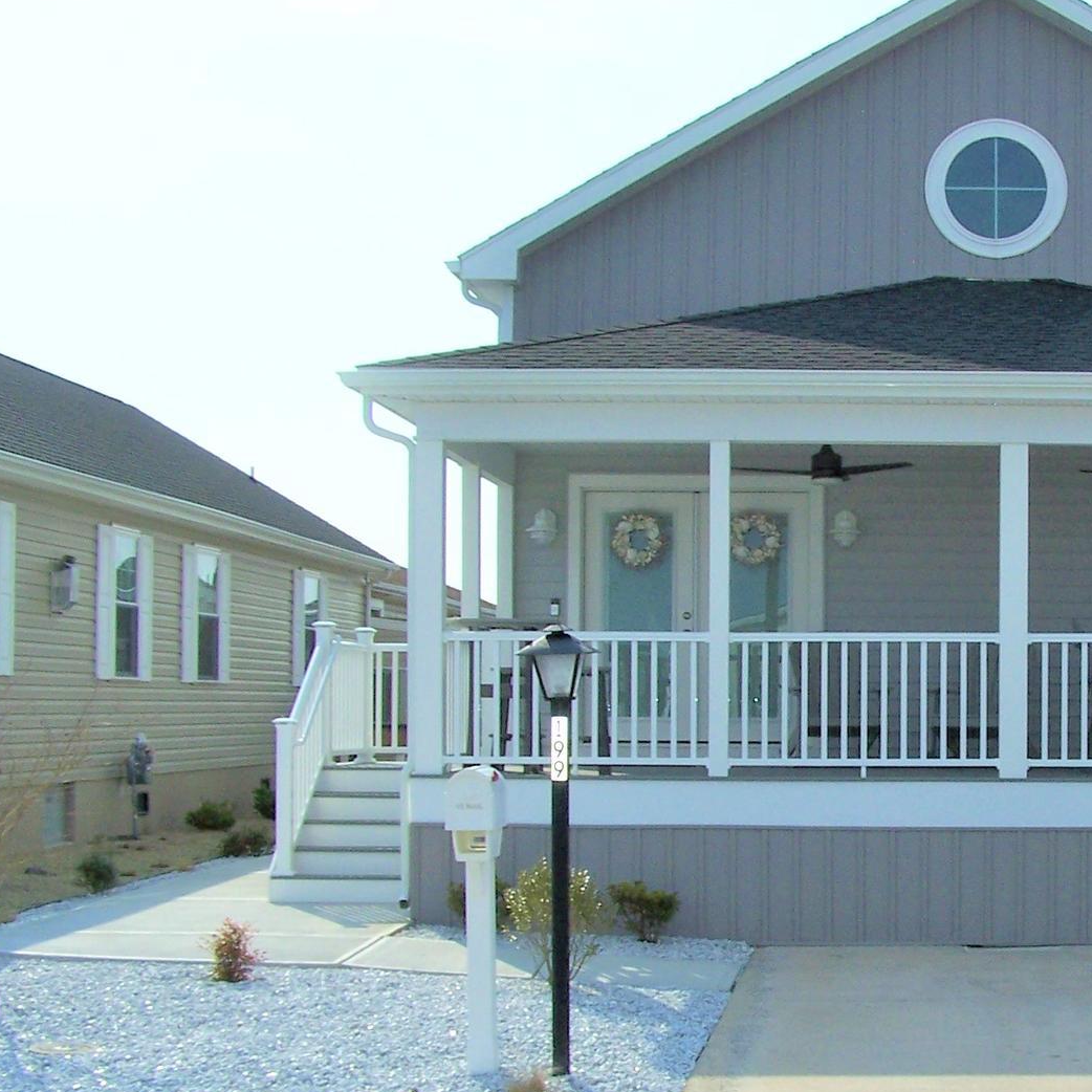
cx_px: 1012
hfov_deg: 25.2
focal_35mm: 66
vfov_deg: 26.0
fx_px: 2356
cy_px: 671
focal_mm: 6.3
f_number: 5.6
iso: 80
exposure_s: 1/750
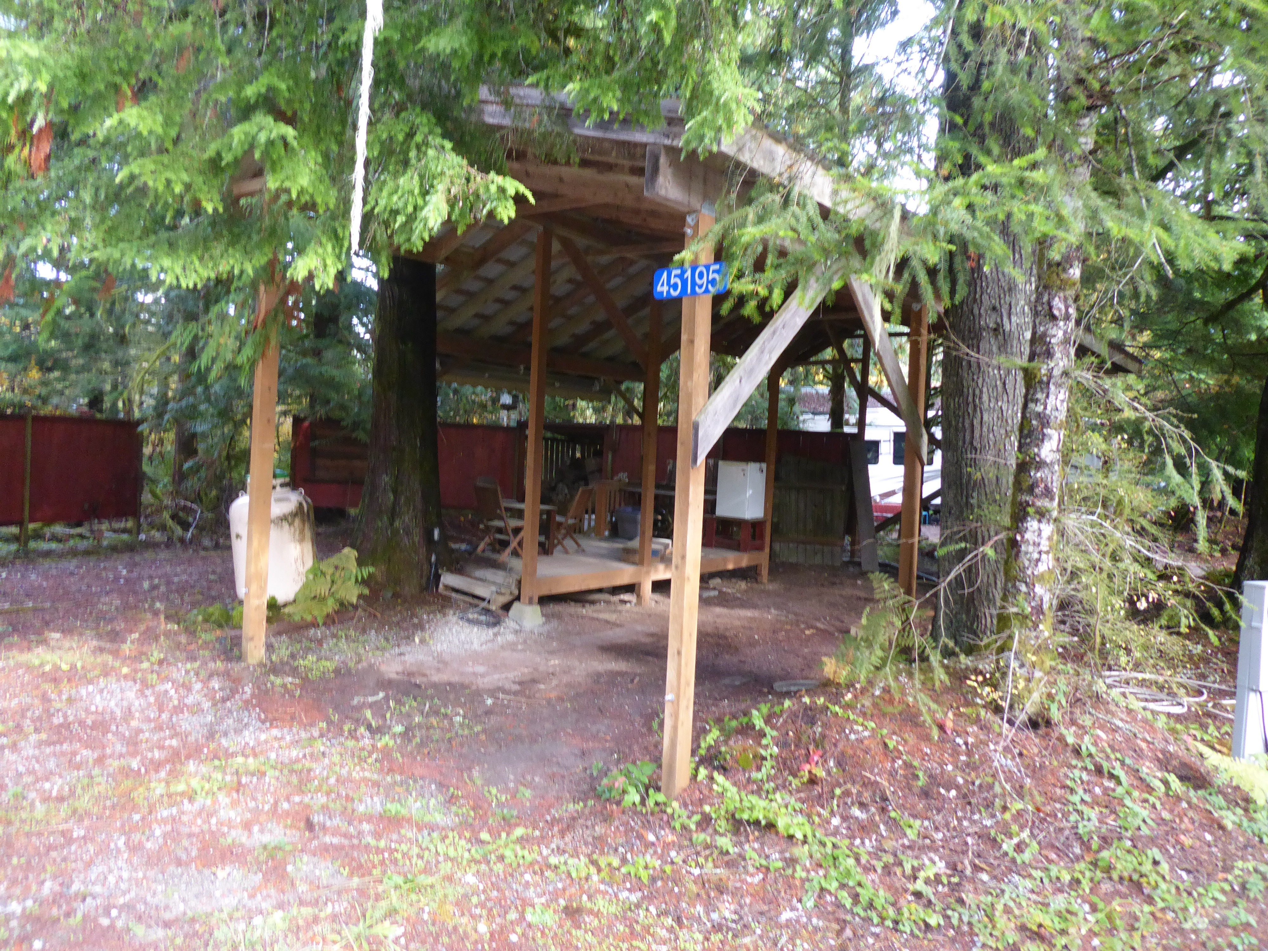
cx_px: 634
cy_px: 476
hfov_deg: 71.6
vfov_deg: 56.8
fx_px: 879
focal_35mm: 24
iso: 400
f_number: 3.3
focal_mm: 4.3
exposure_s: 1/60
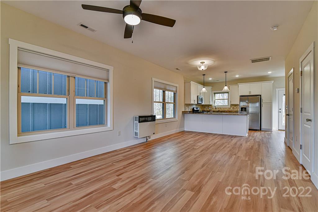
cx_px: 159
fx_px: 141
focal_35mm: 16
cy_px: 106
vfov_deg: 73.8
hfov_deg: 96.7
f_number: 6.3
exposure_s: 1/160
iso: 1600
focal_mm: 16
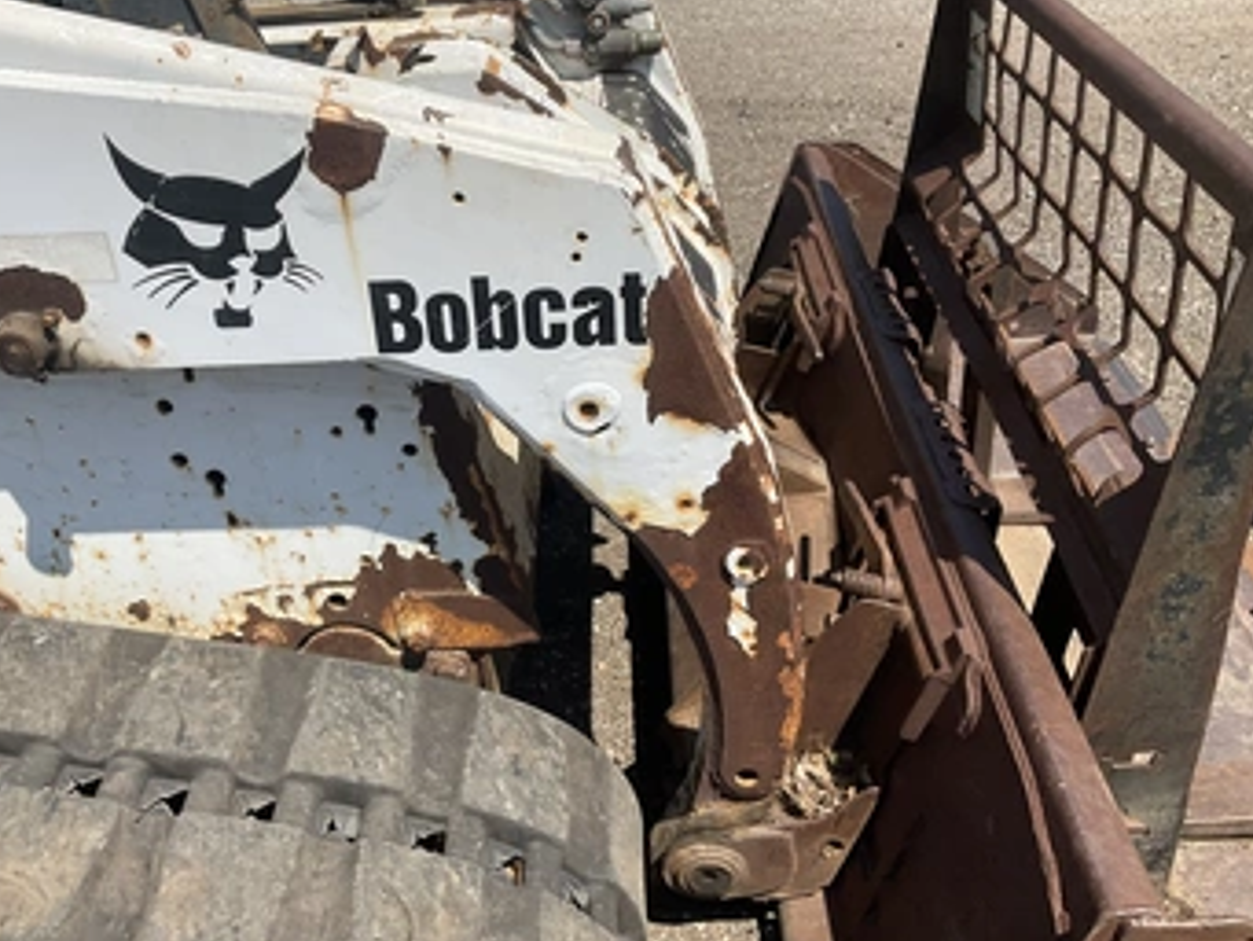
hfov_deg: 53.7
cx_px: 529
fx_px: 1231
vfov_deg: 41.8
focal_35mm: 34
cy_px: 419
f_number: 1.8
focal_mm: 3
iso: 25
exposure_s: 1/2227
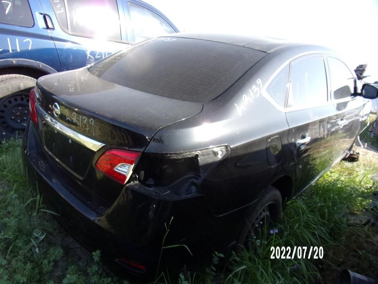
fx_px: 262
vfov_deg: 56.8
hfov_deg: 71.6
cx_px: 189
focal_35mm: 24
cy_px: 142
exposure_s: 1/250
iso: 80
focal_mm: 4.3
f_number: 3.3
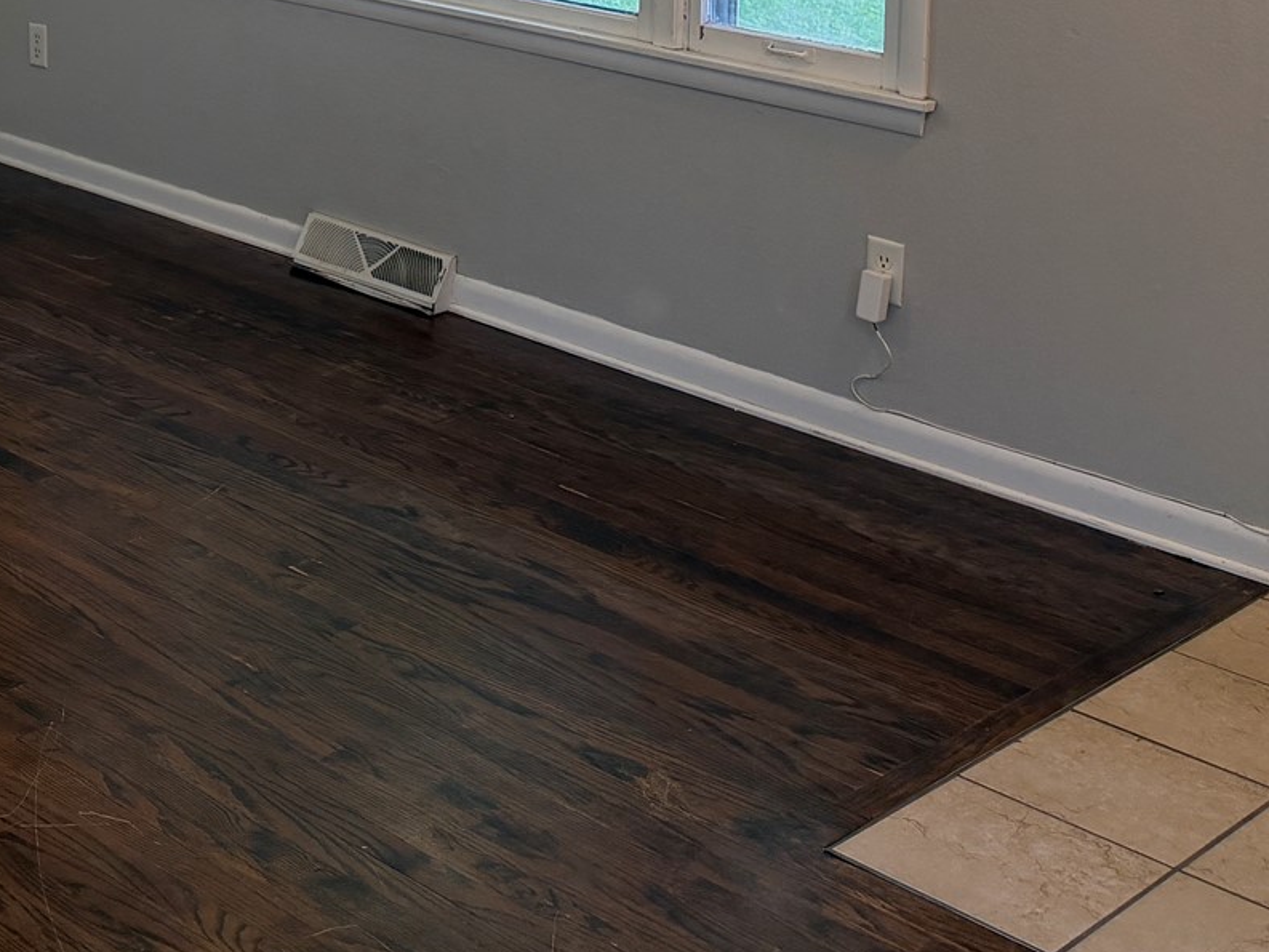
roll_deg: -1.9
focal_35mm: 62
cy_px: -216
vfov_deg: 21.8
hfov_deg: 30.1
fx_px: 2273
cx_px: 168
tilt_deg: -3.5
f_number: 1.78
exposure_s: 1/218
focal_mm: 6.76
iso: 160
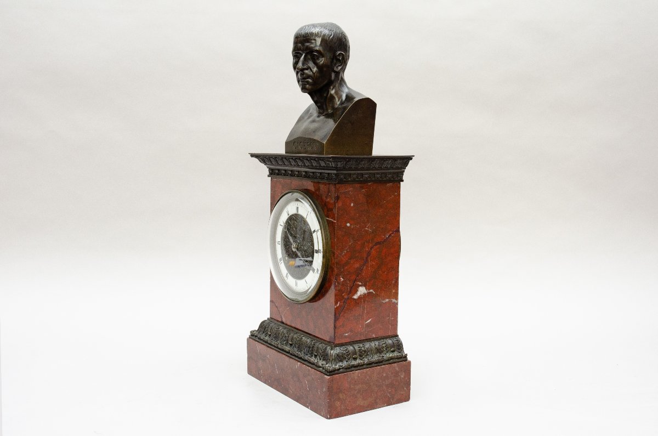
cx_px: 329
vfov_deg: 30.7
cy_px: 218
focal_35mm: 44
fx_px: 793
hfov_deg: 45.0
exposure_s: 1/125
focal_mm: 29
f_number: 8
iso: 200
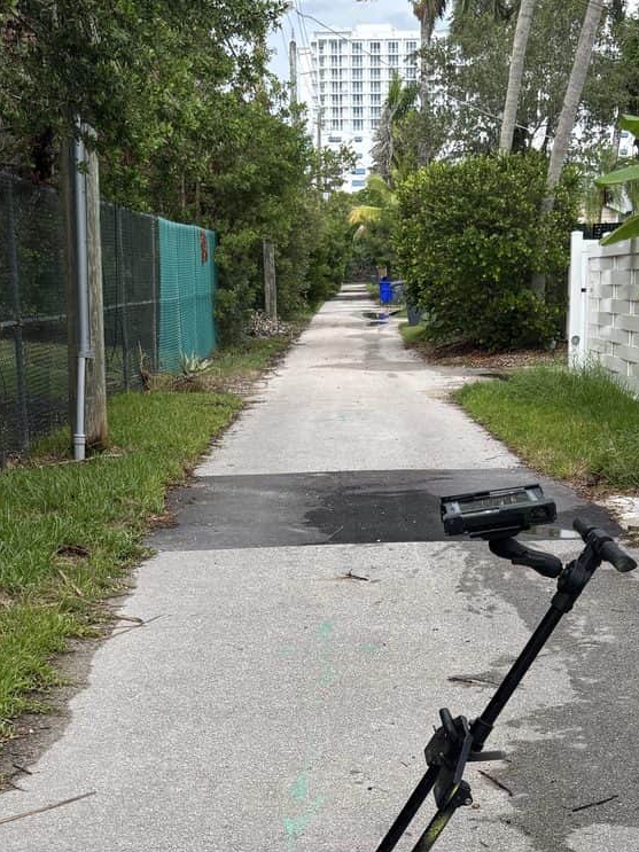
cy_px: 761
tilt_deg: -20.2
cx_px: 361
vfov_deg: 32.7
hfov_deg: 26.1
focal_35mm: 56
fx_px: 1379
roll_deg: -0.3
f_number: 1.6
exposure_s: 1/468
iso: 50
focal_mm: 5.96
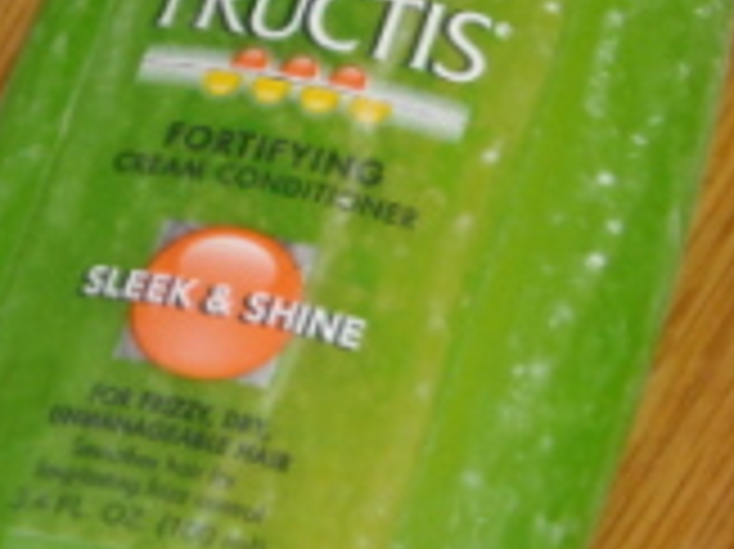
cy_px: 236
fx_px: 5869
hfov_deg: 7.2
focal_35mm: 277
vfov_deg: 5.4
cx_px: 405
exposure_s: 1/125
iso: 200
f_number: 4.7
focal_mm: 17.1
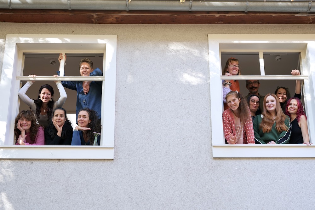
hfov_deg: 42.8
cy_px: 105
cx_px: 158
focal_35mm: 46
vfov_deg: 29.2
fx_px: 402
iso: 250
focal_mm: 46
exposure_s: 1/100
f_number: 3.5
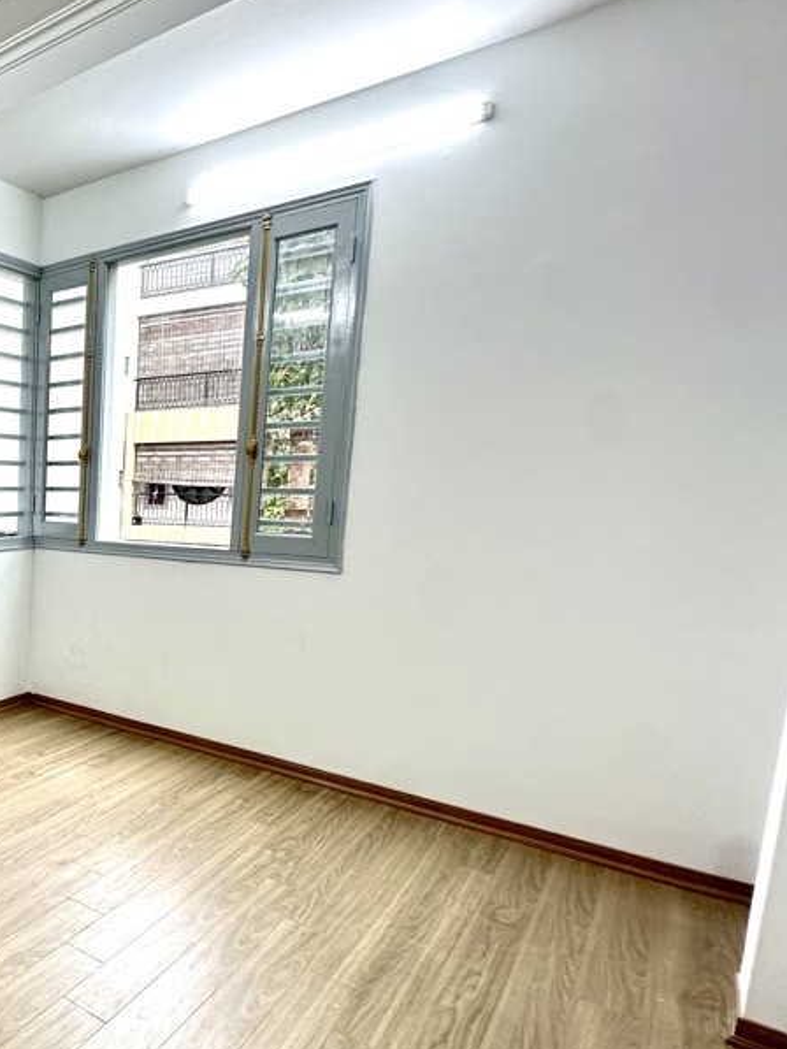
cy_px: 582
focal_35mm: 24
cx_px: -95
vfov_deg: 71.4
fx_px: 727
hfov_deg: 43.1
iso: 160
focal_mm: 2.22
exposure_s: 1/100
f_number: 2.2
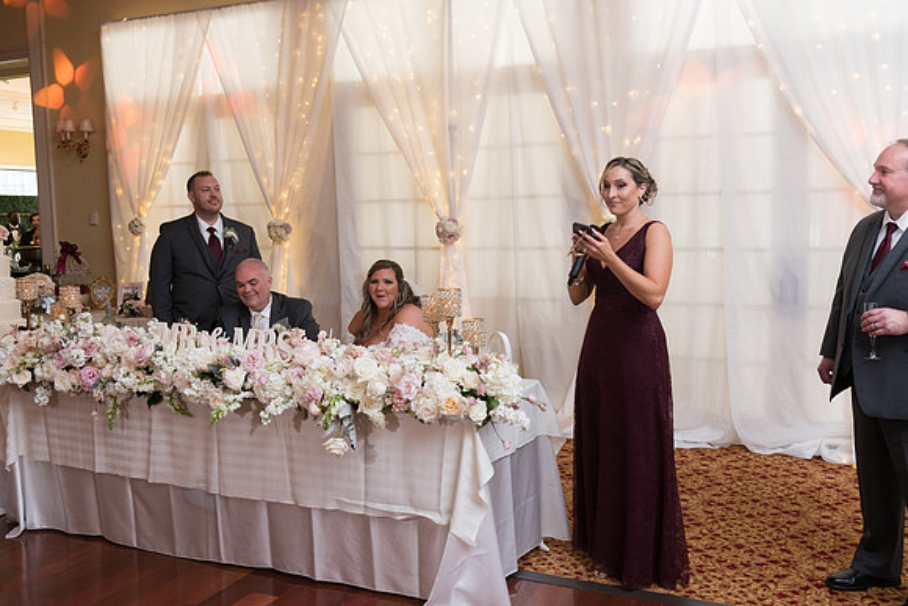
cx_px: 454
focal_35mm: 35
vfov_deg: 37.9
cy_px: 303
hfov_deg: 54.4
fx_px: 883
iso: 1600
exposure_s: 1/125
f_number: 5
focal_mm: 35
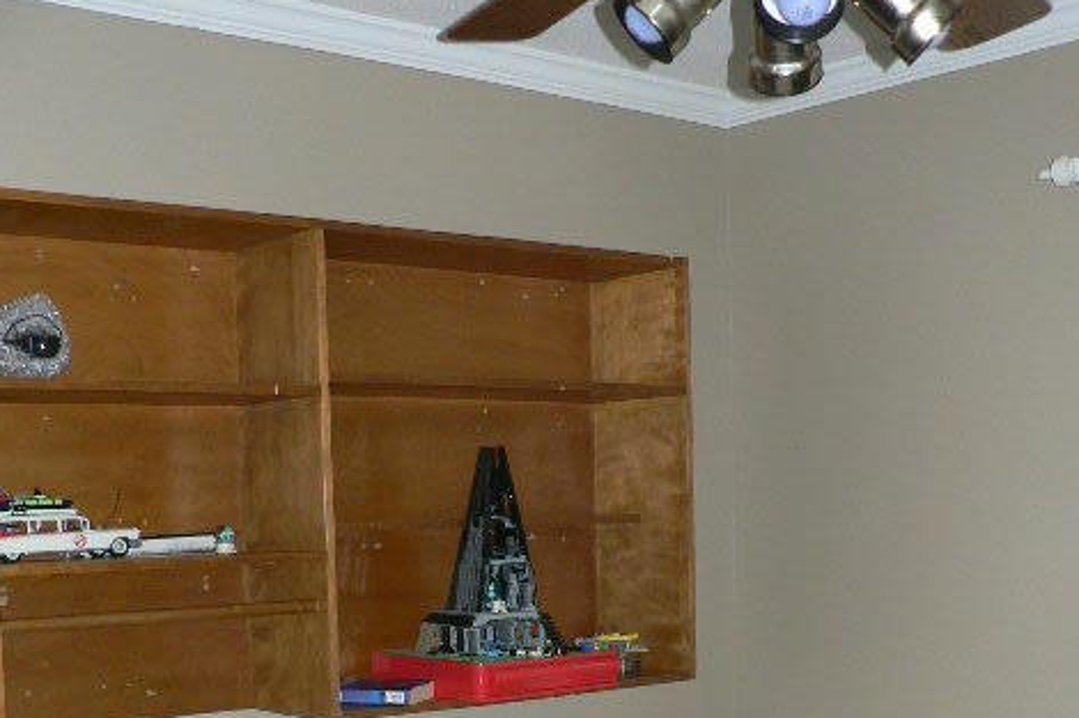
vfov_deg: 25.1
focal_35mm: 51
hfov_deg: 38.9
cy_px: 725
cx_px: 549
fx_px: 1528
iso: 200
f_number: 2.8
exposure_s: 1/60
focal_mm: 6
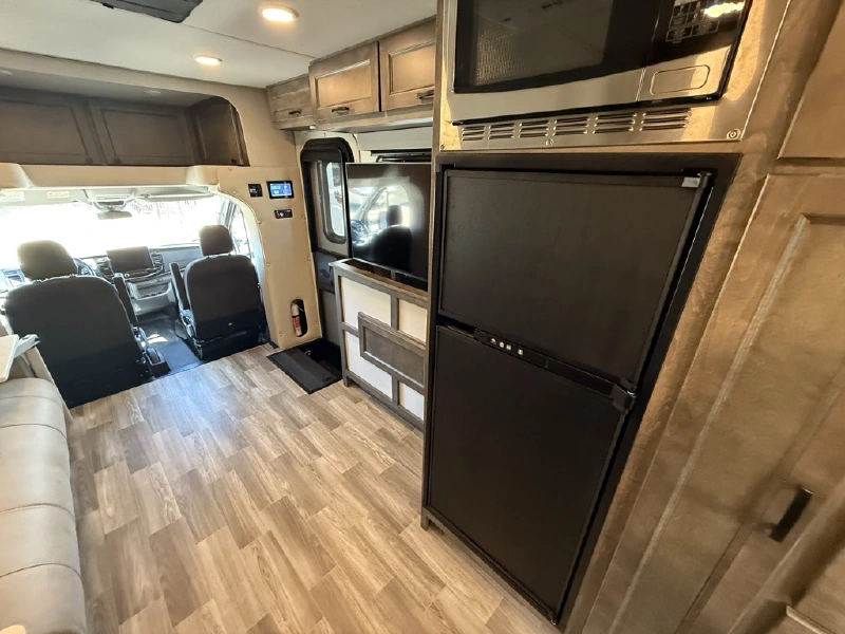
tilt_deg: -22.2
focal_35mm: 14
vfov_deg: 85.7
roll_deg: -1.9
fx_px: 342
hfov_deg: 102.1
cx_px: 422
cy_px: 317
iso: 640
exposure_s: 1/60
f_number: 2.2
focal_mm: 2.22
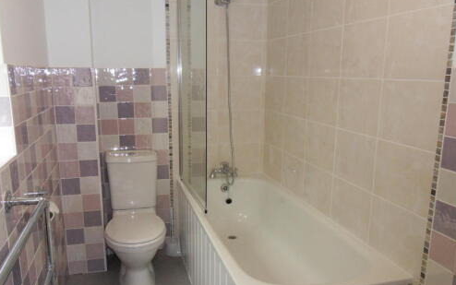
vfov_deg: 41.8
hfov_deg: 62.9
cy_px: 159
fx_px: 373
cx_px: 232
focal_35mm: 30
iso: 200
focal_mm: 4.2
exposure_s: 1/30
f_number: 3.3
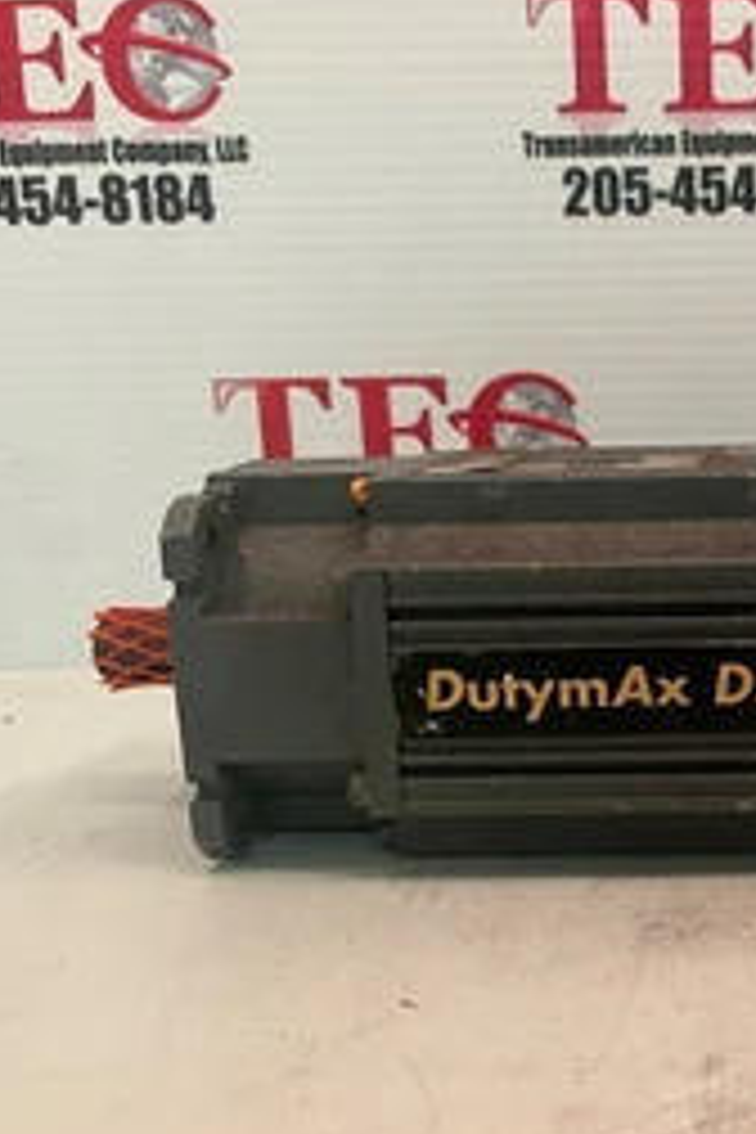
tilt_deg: -10.2
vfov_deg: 45.4
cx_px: 778
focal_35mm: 43
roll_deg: +2.1
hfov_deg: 28.9
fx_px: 1354
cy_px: 576
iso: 125
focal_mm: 5.1
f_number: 1.6
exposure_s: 1/63
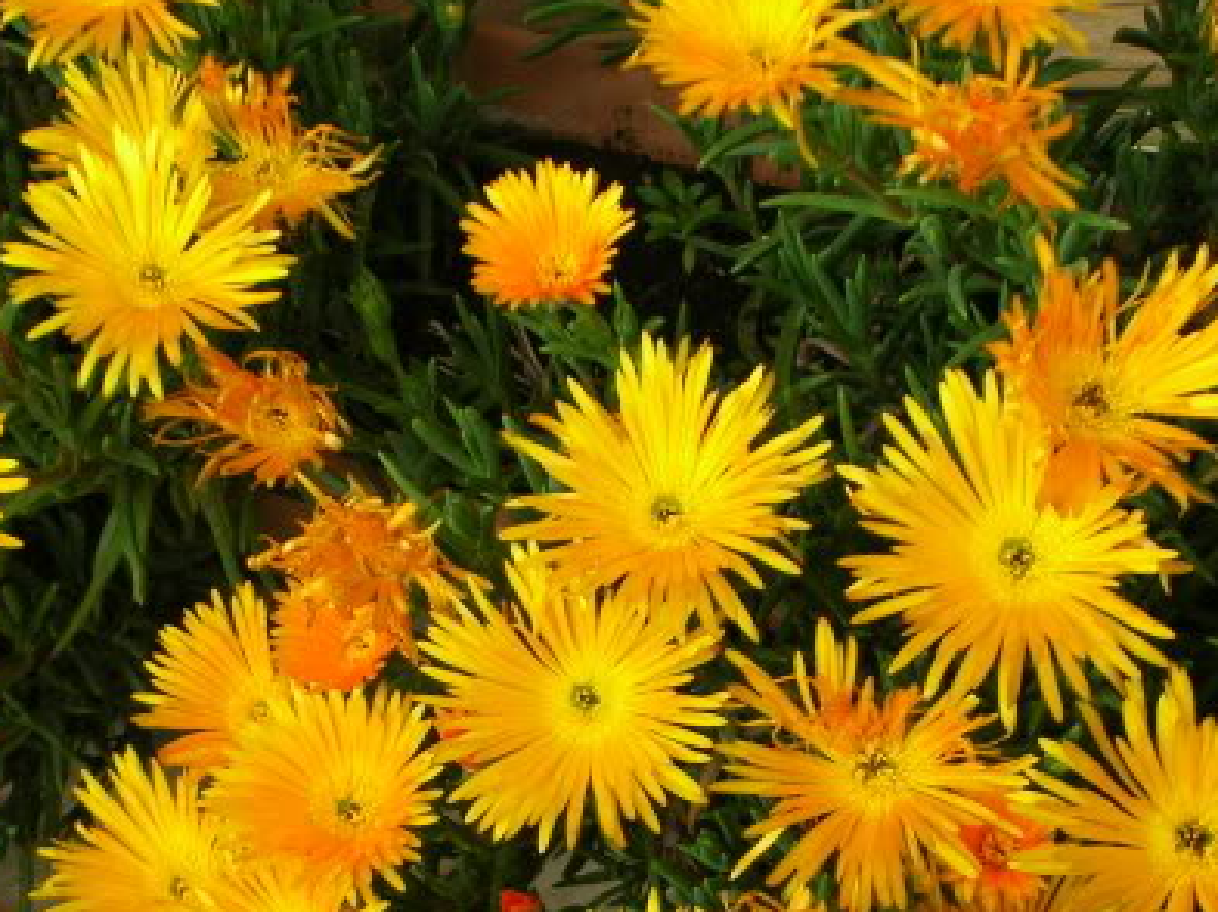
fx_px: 2637
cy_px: 627
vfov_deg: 19.5
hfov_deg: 26.0
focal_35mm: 75
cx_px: 552
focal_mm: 7.7
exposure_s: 1/54.2
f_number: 3.5
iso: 50
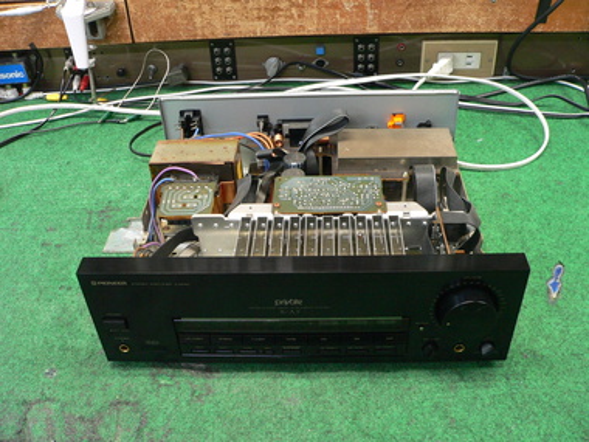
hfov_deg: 51.4
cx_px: 294
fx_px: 613
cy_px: 221
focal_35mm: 36
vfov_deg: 39.7
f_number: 2.8
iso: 200
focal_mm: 6
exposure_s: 1/10
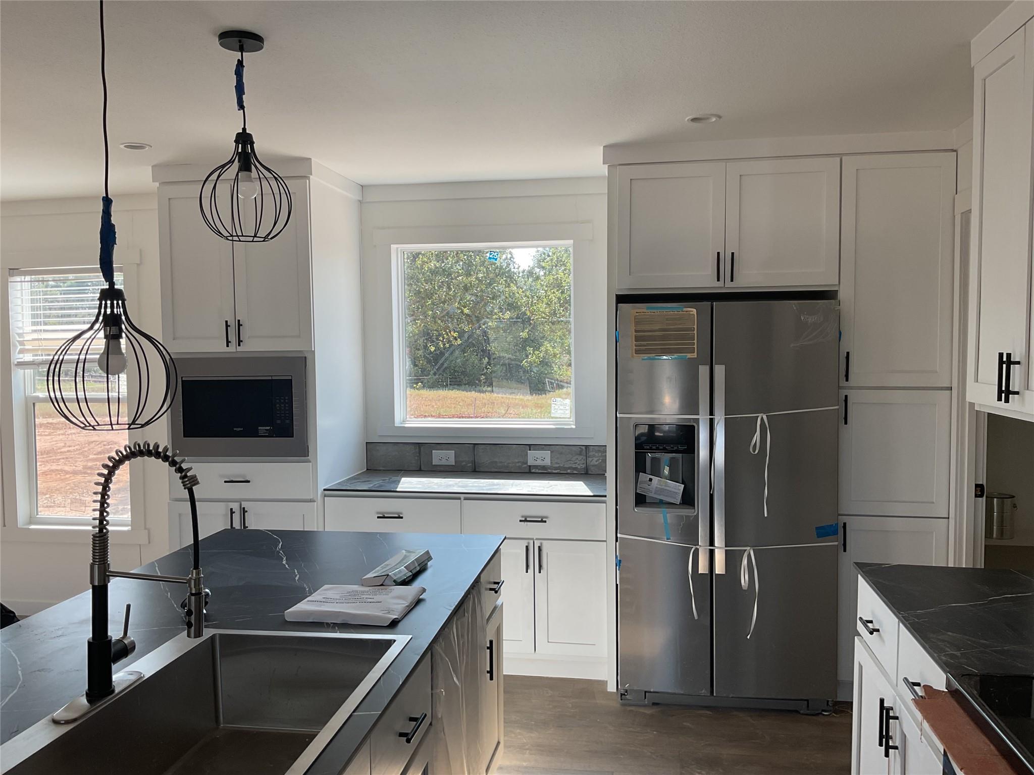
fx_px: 866
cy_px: 388
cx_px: 517
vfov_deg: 48.2
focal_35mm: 29
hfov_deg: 61.7
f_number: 1.8
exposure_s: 1/142
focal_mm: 3
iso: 16
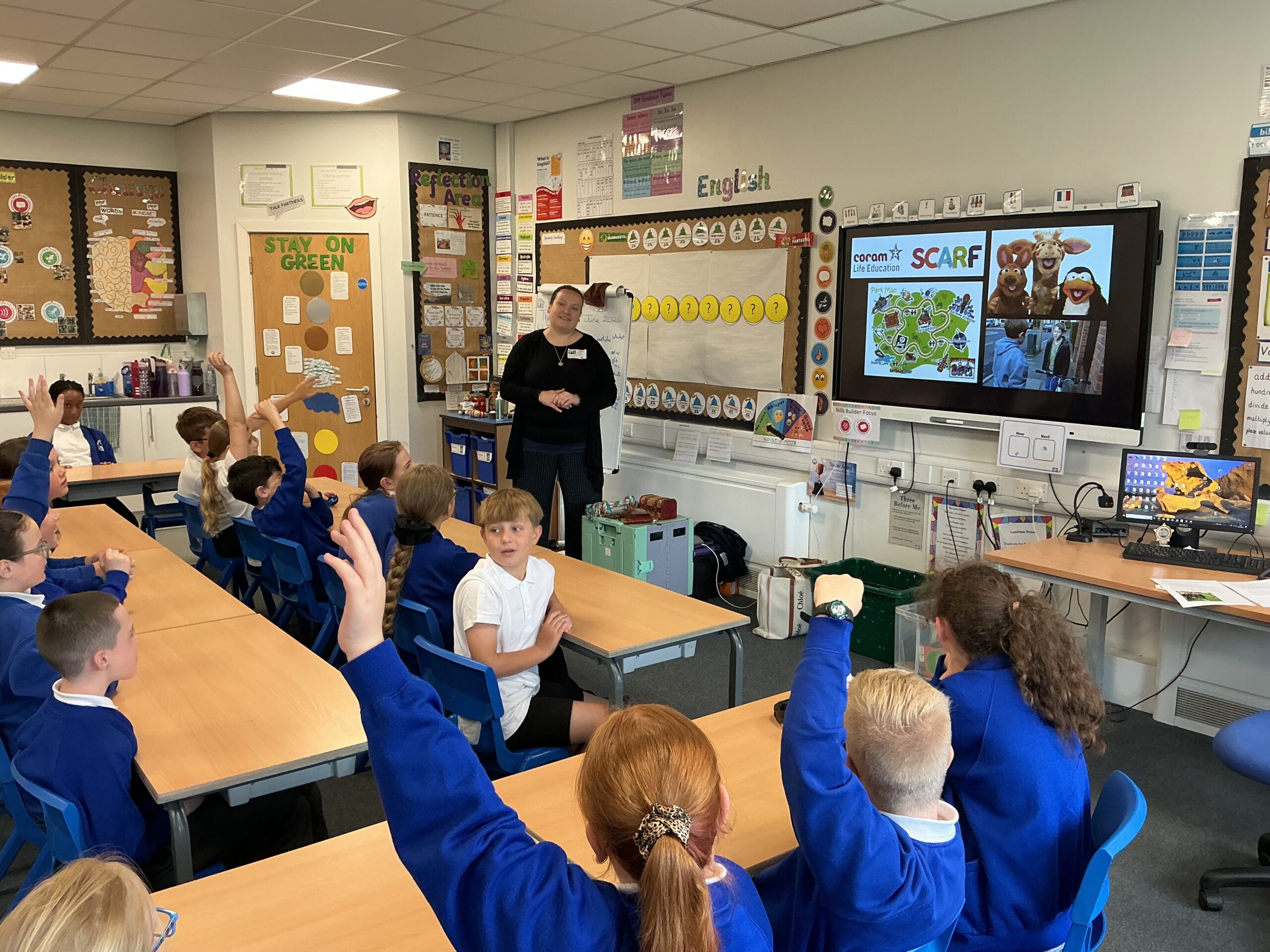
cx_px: 635
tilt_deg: -9.7
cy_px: 476
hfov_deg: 61.7
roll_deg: -0.4
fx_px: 1064
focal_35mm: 29
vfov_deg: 48.2
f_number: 1.8
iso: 80
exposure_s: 1/60
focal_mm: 3
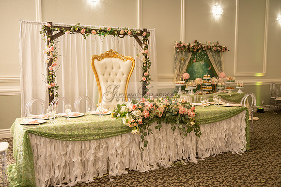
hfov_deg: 53.1
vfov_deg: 36.9
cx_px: 140
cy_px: 94
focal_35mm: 36
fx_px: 281
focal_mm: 36
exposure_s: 1/200
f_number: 2.8
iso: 320
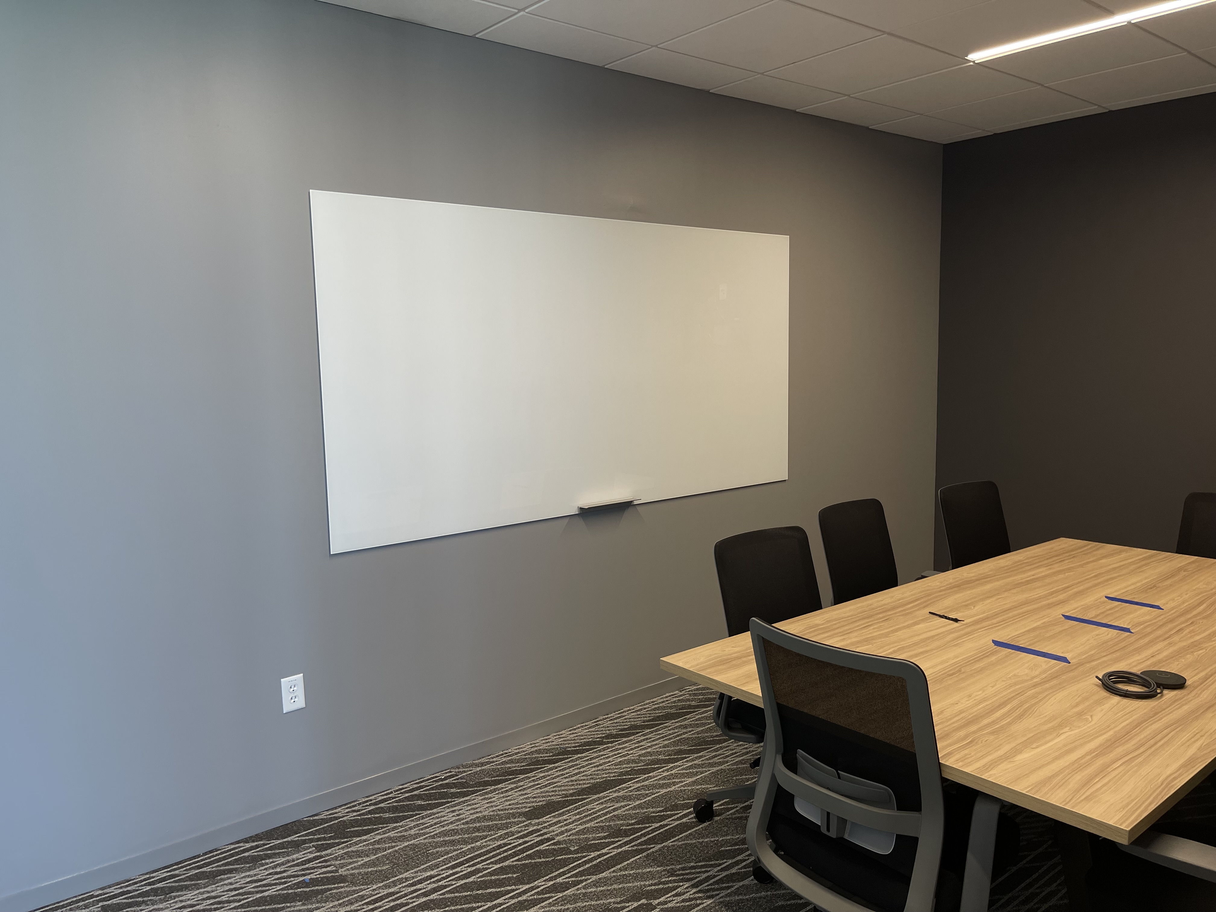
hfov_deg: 67.3
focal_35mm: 26
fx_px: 913
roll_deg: +1.0
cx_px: 608
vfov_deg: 53.1
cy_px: 456
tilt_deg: -7.7
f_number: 1.6
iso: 80
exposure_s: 1/121
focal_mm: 5.1
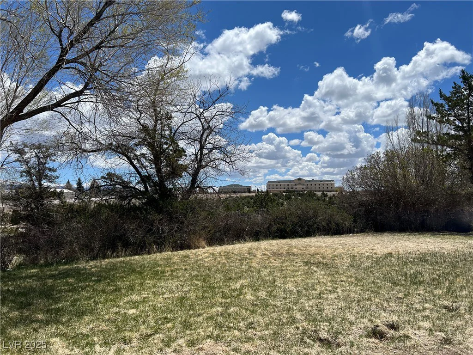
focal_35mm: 26
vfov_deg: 53.1
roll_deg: -2.0
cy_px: 178
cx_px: 236
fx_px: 355
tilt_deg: +4.8
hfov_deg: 67.3
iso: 50
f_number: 1.5
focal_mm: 5.7
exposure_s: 1/8000
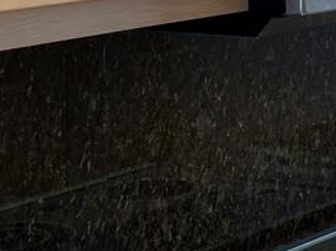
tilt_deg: -0.1
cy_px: -129
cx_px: 393
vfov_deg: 9.8
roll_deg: +1.4
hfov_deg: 13.2
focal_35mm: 146
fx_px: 1417
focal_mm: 6.76
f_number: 1.78
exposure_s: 1/120
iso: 125
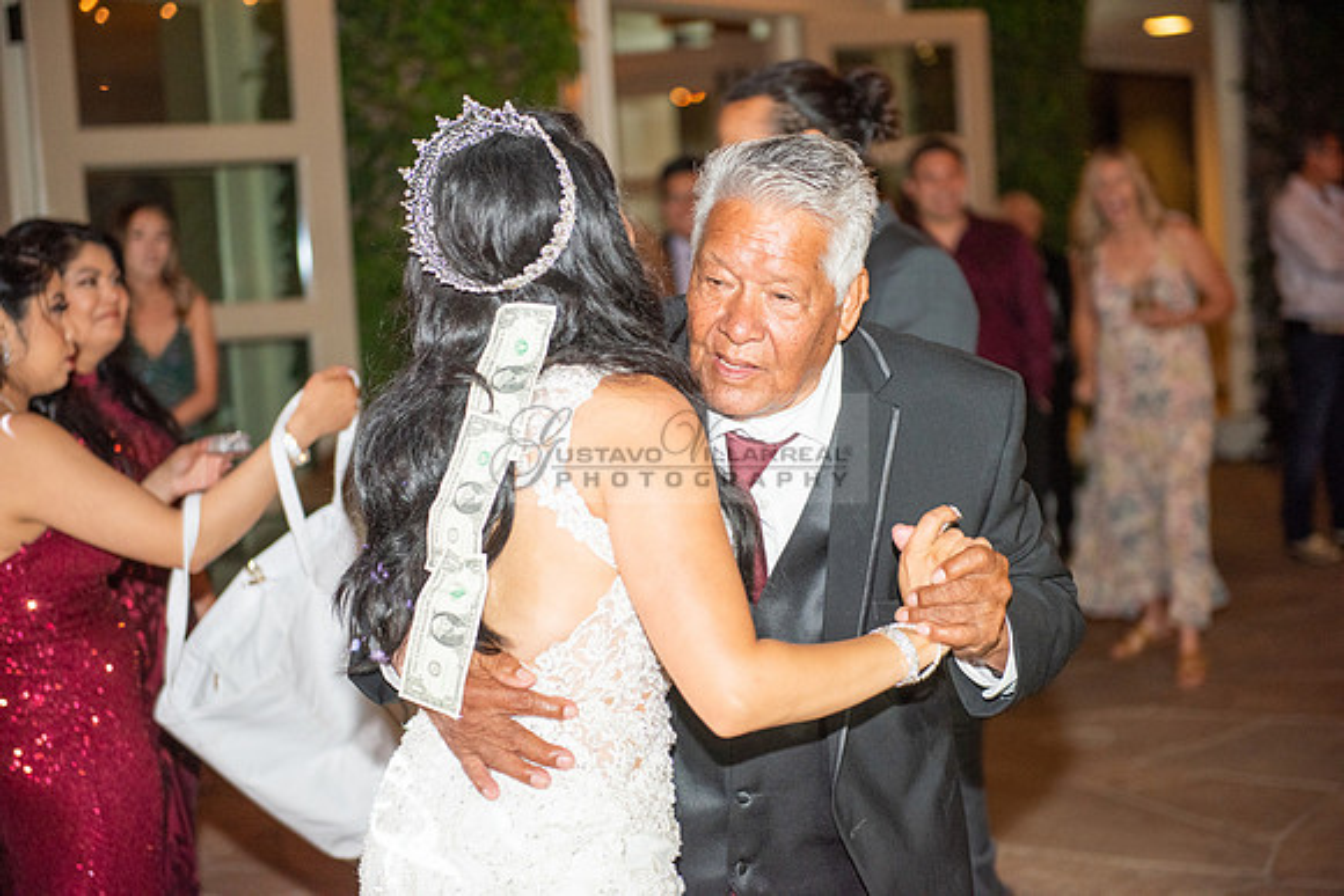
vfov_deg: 19.5
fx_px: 2614
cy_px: 448
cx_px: 672
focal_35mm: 70
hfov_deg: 28.8
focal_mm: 70
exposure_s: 1/125
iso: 1250
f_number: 2.8
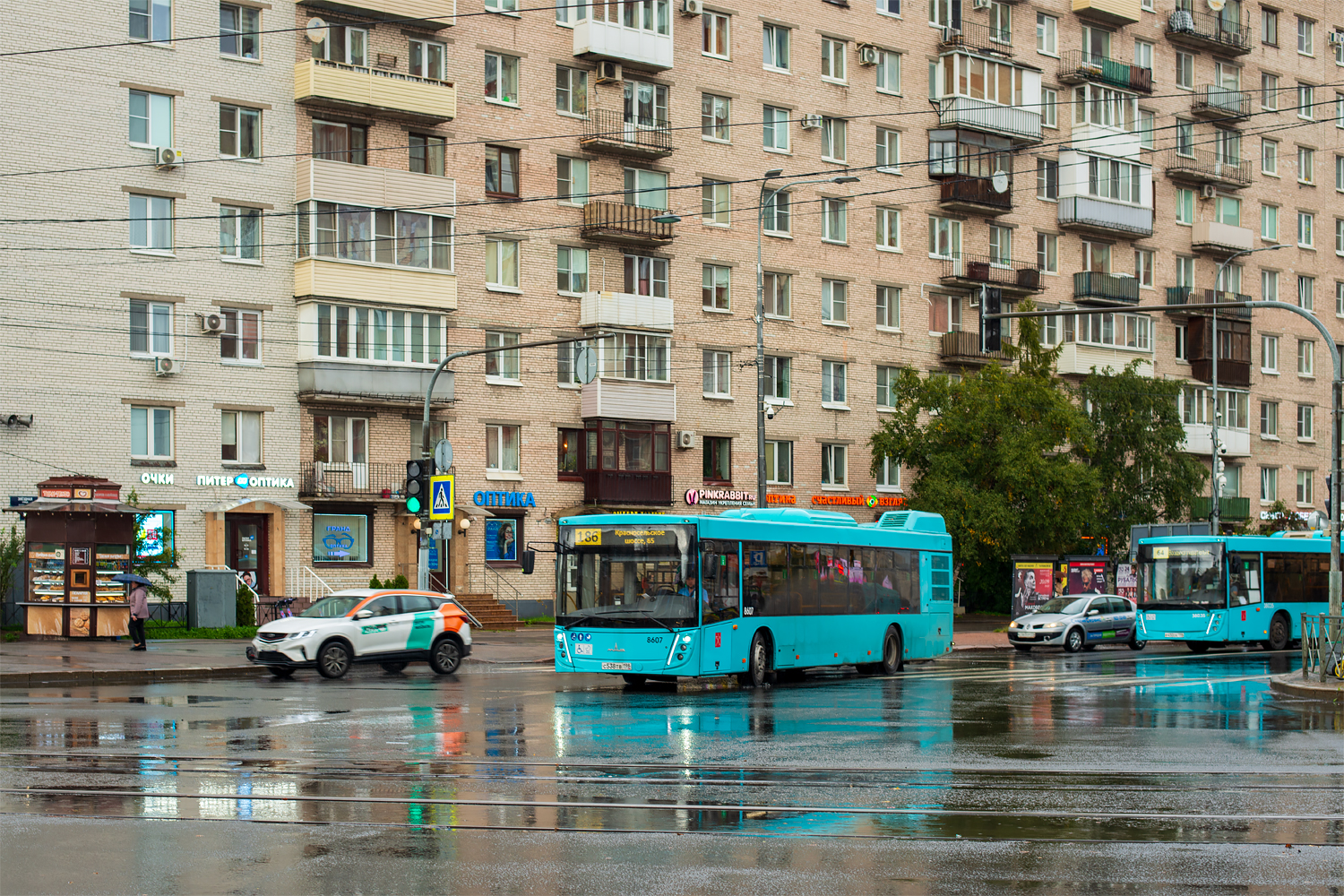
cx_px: 672
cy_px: 448
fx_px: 1867
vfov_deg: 27.0
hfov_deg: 39.6
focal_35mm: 50
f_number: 5.6
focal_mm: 50
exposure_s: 1/100
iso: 200
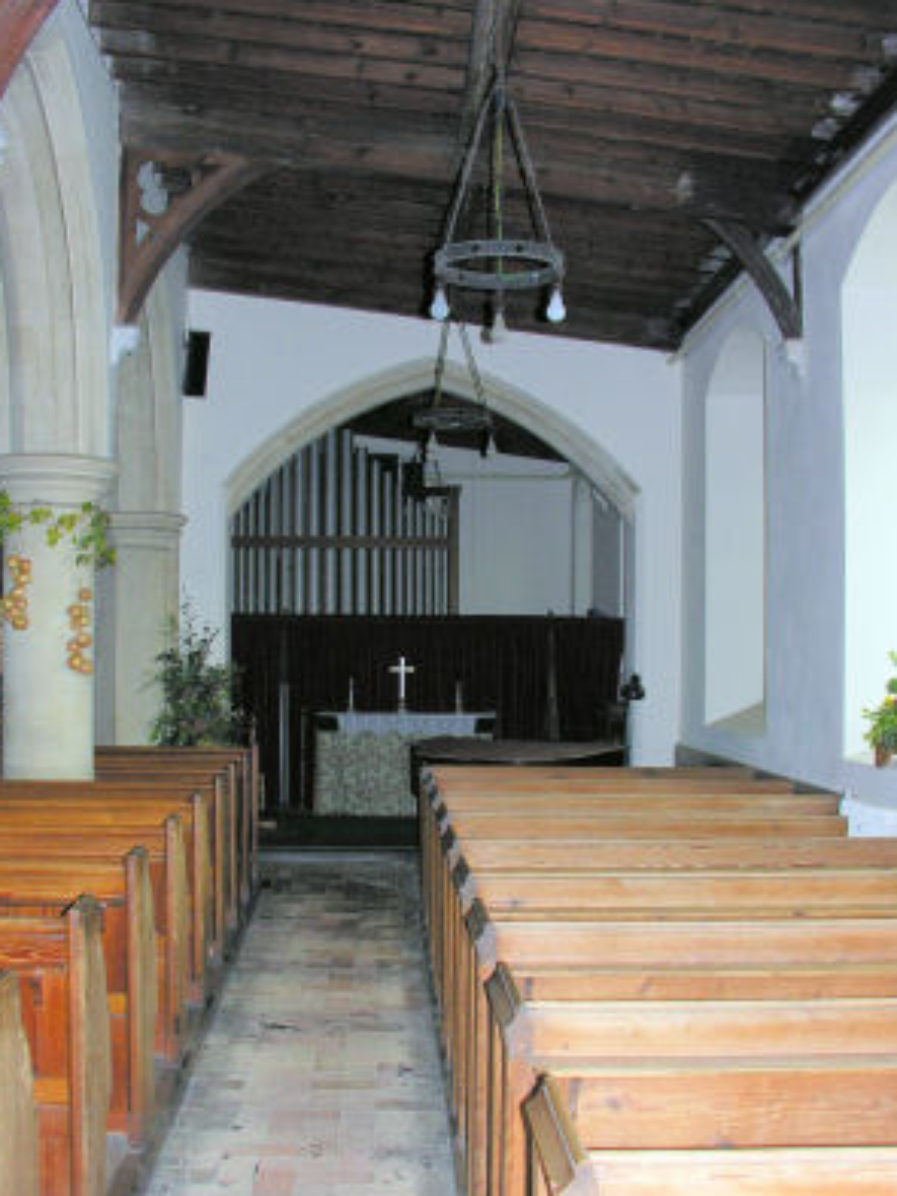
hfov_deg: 35.1
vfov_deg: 45.6
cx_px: 388
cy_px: 691
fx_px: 1416
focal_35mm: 41
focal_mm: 8.9
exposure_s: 1/60.1
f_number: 2.8
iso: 168
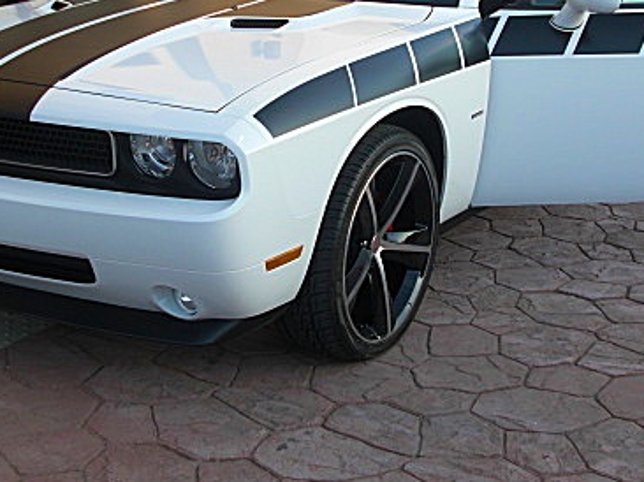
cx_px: 329
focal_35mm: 63
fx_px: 1171
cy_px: 113
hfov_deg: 30.7
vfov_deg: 23.0
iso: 50
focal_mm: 6.3
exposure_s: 1/80
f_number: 2.8
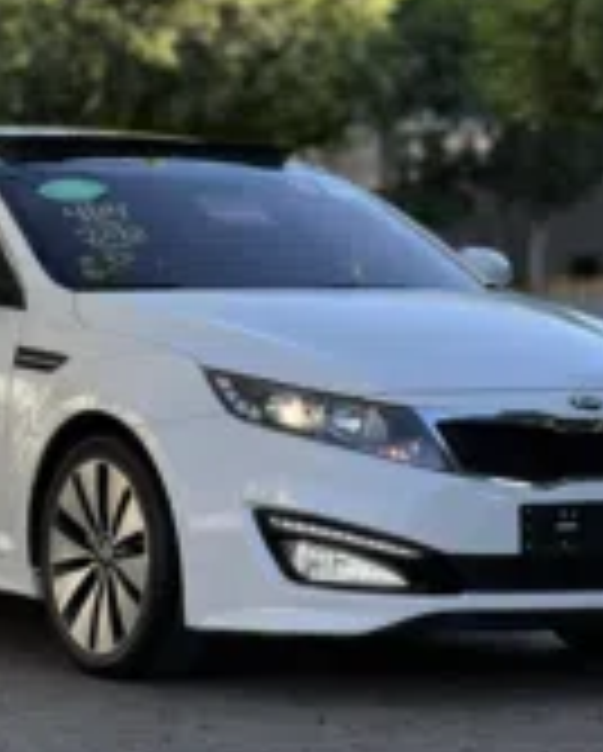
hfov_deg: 8.6
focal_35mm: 180
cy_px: -32
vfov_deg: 10.6
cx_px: 162
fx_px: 4008
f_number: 2.8
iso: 25
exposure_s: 1/121
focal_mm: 9
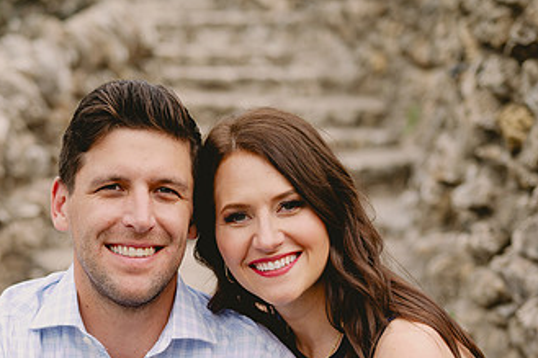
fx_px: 1329
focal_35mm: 89
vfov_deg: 15.3
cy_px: 268
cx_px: 234
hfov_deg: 22.9
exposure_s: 1/1000
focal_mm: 50
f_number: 2.5
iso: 400
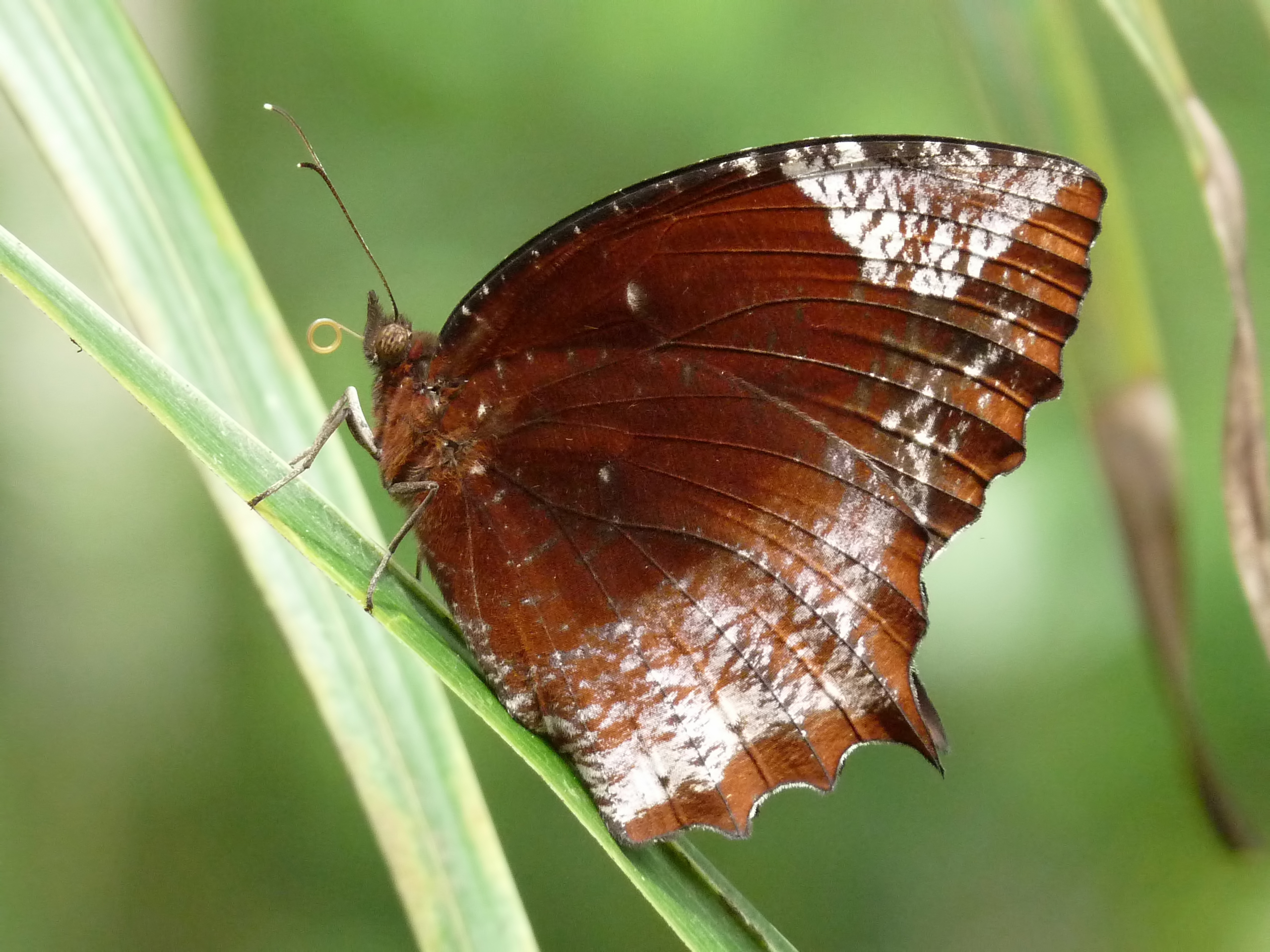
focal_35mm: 692
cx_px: 635
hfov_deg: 2.9
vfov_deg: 2.1
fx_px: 25388
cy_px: 476
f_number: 5.6
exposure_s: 1/125
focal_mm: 86.4
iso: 400
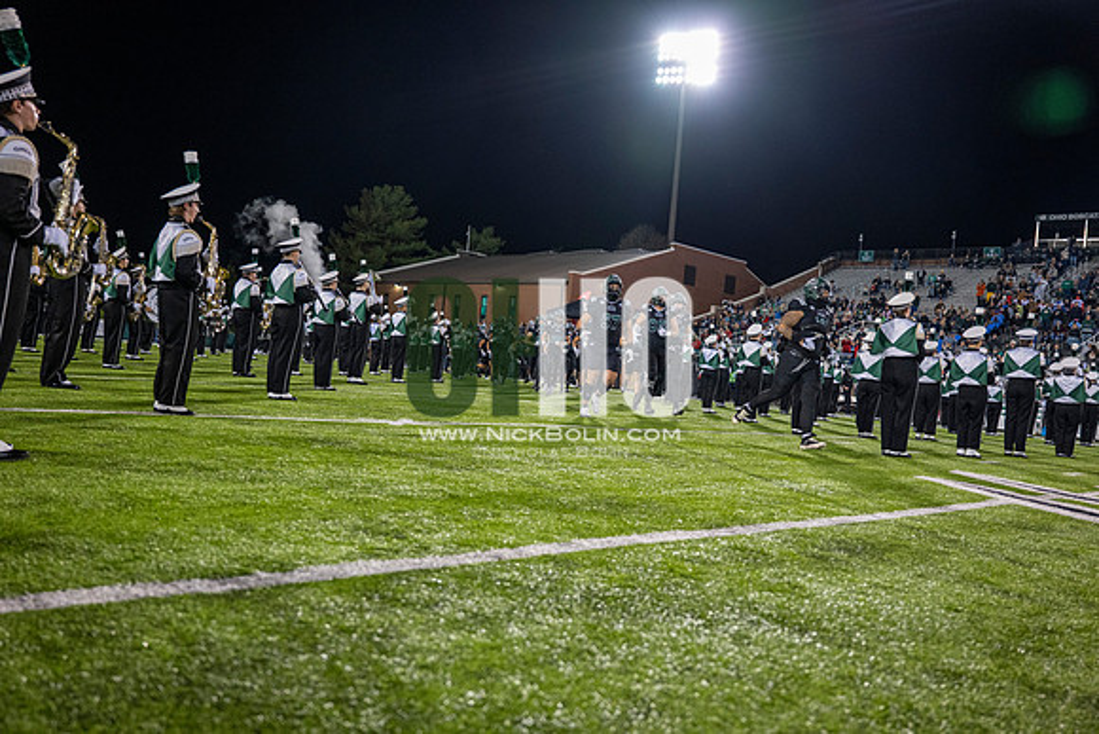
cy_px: 367
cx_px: 550
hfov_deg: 61.9
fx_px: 916
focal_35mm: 30
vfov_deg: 43.6
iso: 1250
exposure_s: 1/500
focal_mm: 30
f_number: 3.2
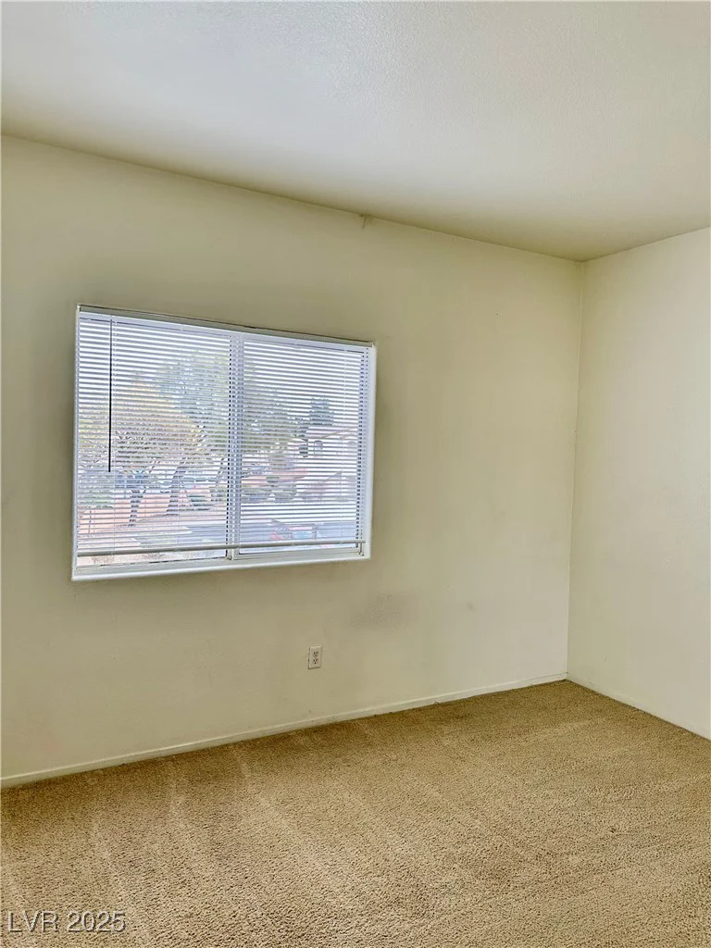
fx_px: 657
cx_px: 356
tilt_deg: -2.1
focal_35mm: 24
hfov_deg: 56.8
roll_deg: -2.9
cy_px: 474
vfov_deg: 71.6
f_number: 1.78
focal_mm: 6.86
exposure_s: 1/120
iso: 125
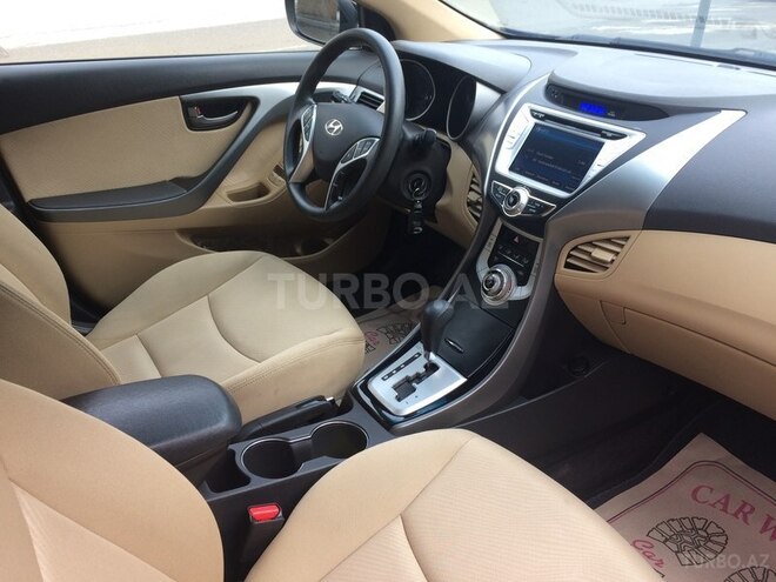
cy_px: 291
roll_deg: -2.2
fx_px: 650
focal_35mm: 29
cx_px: 388
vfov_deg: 48.2
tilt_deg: -30.6
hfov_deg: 61.7
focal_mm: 4.15
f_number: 2.2
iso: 40
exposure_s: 1/100
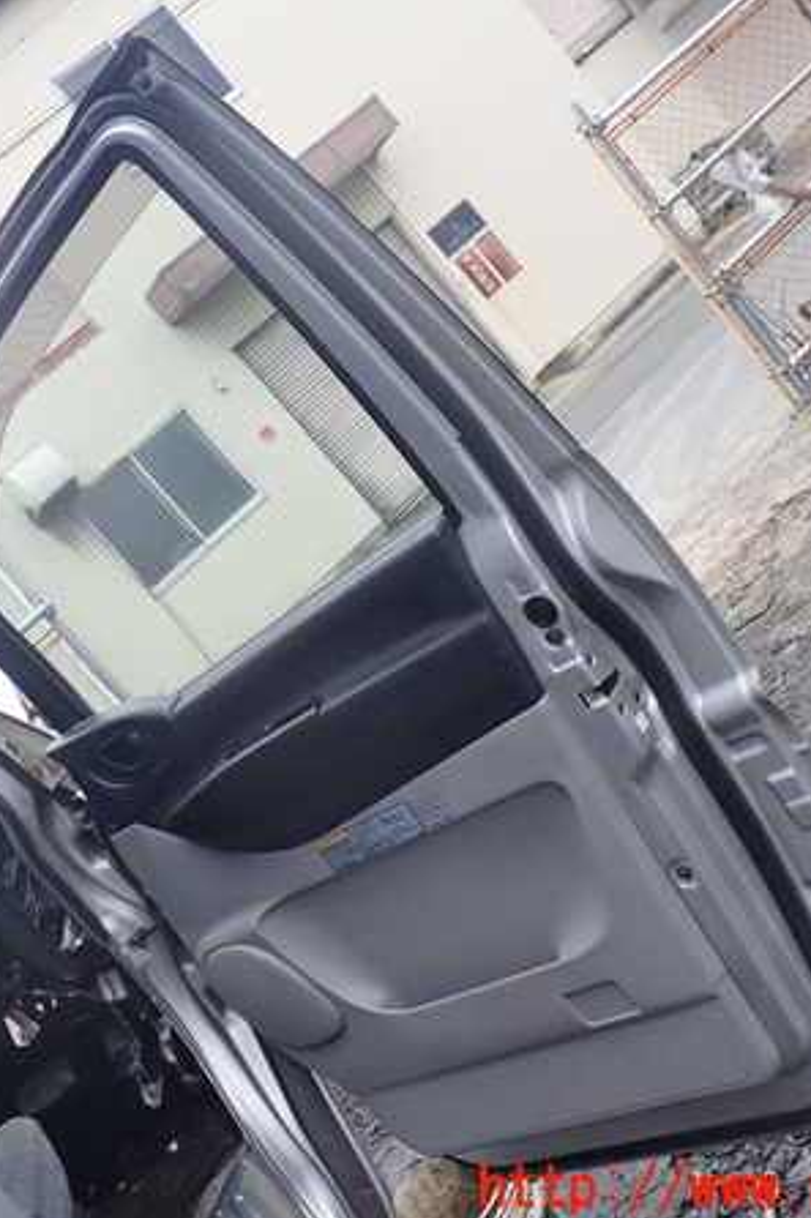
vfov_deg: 46.4
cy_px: 609
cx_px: 276
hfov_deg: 31.6
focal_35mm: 42
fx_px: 1420
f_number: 3.2
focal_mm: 5.4
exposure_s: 1/160
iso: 100
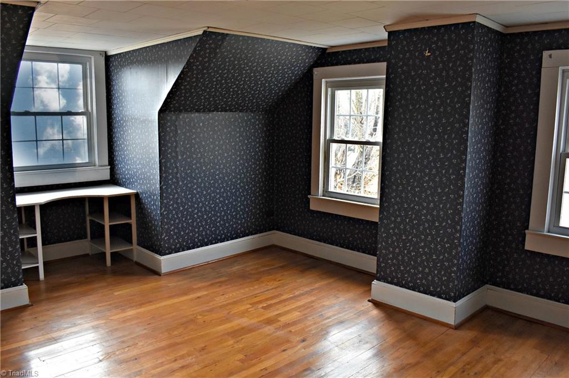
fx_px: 426
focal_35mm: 27
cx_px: 284
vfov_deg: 47.9
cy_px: 189
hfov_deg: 67.4
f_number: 5.6
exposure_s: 1/125
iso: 800
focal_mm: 18
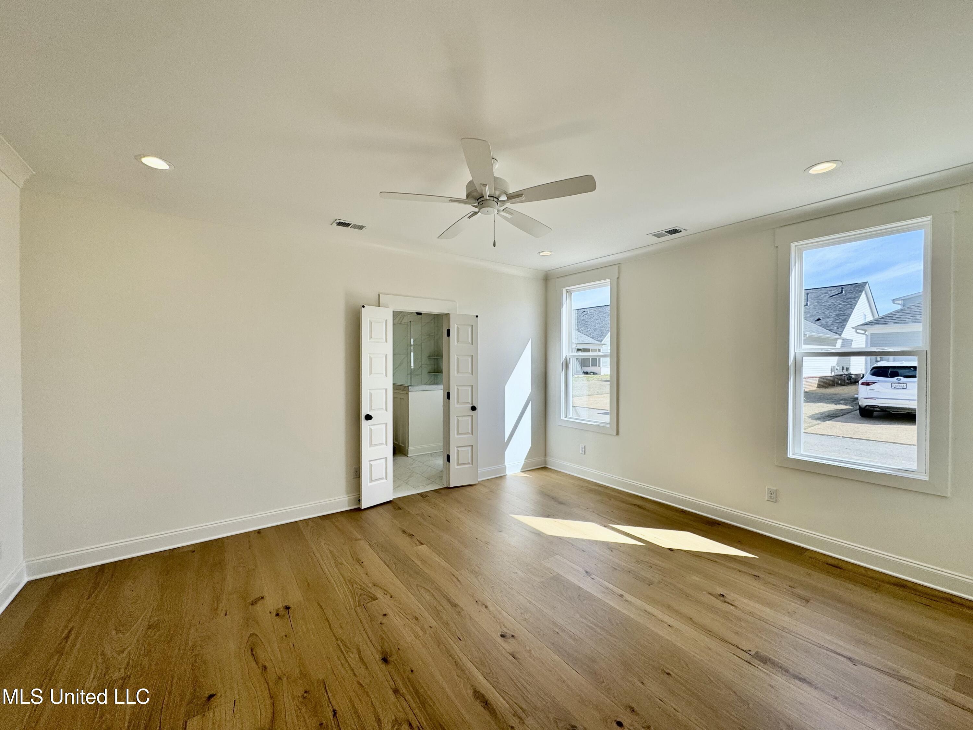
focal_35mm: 14
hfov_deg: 102.1
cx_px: 486
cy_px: 365
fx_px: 394
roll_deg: -0.2
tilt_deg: -0.1
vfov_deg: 85.7
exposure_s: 1/578
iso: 40
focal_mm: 2.22
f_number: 2.2
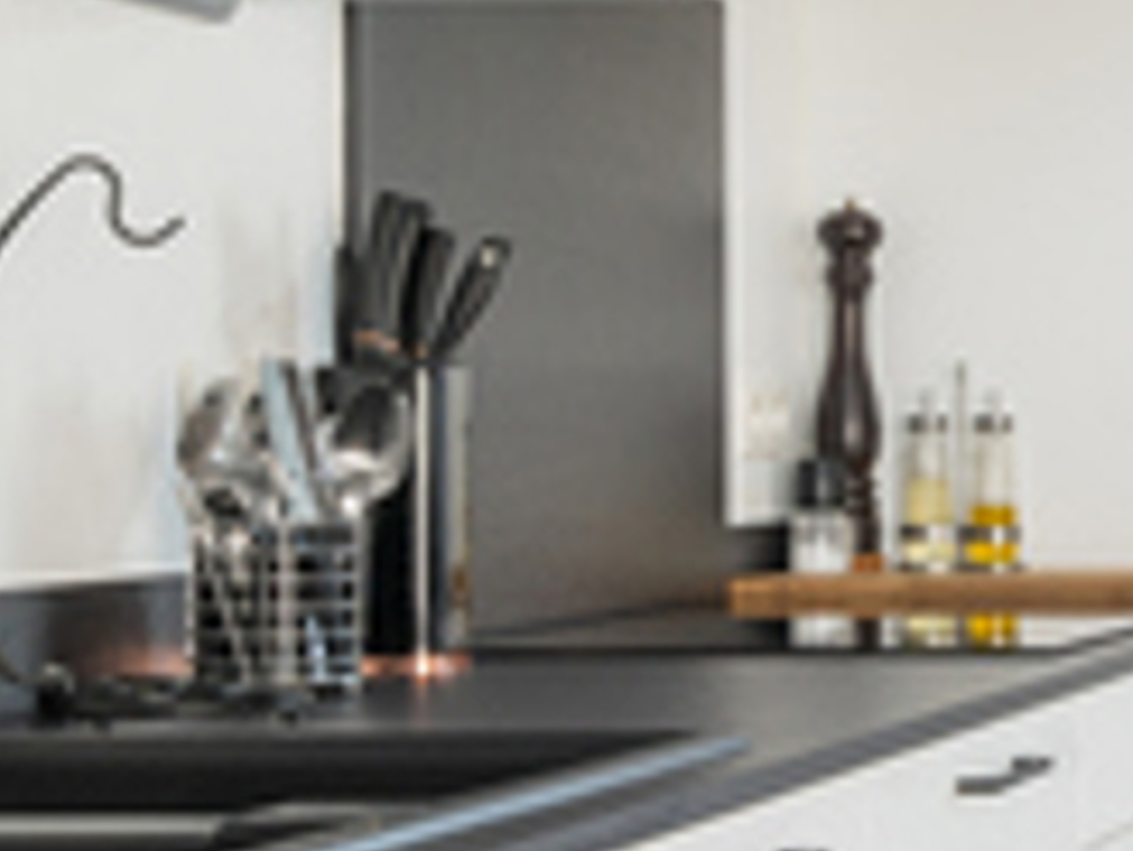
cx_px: 1848
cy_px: 451
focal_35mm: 101
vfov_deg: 14.7
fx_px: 3307
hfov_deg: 17.0
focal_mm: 16
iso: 250
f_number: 11
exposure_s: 1/20
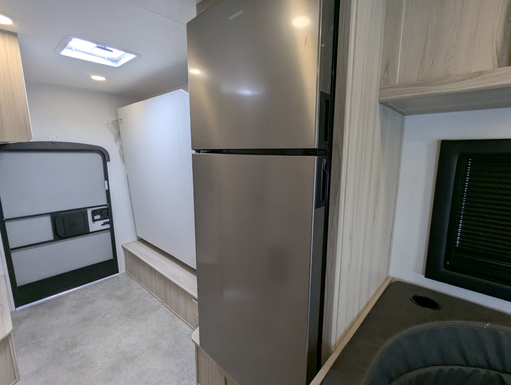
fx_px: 236
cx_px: 256
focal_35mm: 16
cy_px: 192
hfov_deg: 94.4
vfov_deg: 78.2
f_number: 2.2
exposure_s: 1/106
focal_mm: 2.35
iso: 130
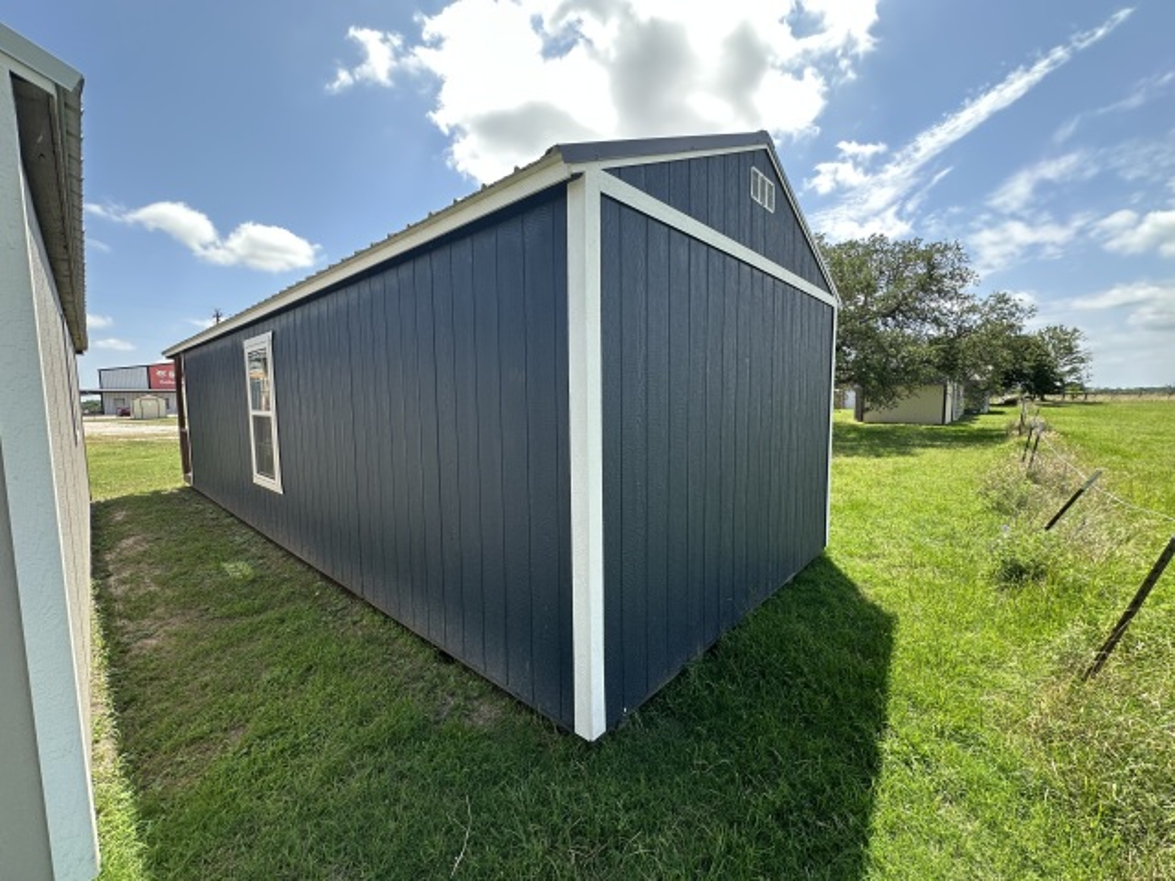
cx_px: 588
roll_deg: +0.7
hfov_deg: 102.1
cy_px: 440
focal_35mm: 14
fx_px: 475
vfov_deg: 85.7
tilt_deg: -3.3
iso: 40
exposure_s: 1/447
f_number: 2.2
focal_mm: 2.22
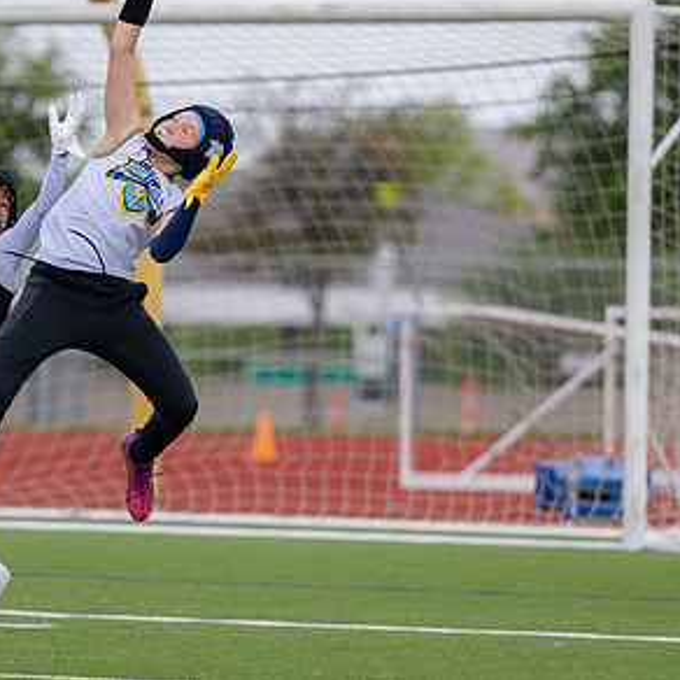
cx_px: 126
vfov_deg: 4.0
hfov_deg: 4.0
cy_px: 359
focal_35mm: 443
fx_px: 9846
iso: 100
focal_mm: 200
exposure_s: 1/1250
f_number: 2.8
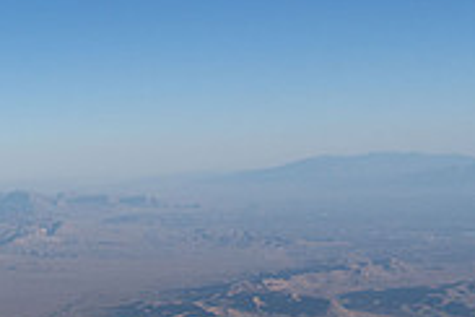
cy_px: 357
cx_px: -270
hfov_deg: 21.5
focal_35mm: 76
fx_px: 1003
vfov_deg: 17.3
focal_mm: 24
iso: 800
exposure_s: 1/2000
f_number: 8
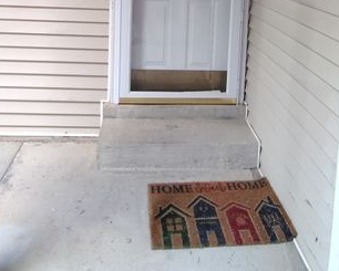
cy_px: -16
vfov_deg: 37.4
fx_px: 341
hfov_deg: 52.8
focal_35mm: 34
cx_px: 158
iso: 395
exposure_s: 1/40
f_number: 2.2
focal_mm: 2.13
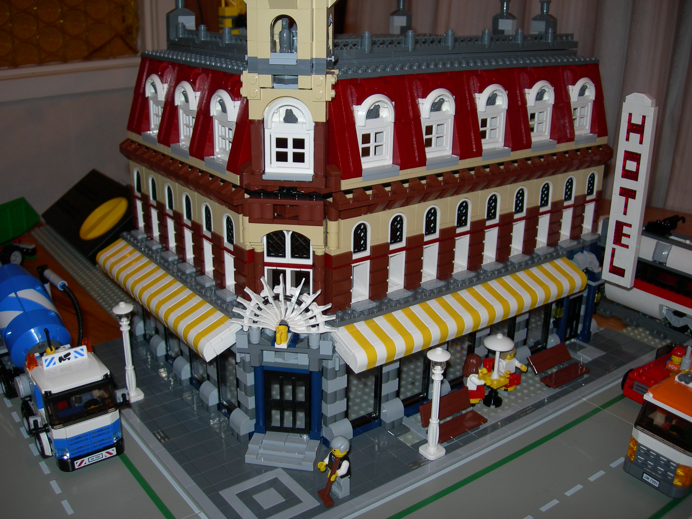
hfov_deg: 49.0
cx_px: 346
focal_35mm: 38
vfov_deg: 37.7
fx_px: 760
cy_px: 260
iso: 50
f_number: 2.8
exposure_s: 1/60.1
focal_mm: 7.8
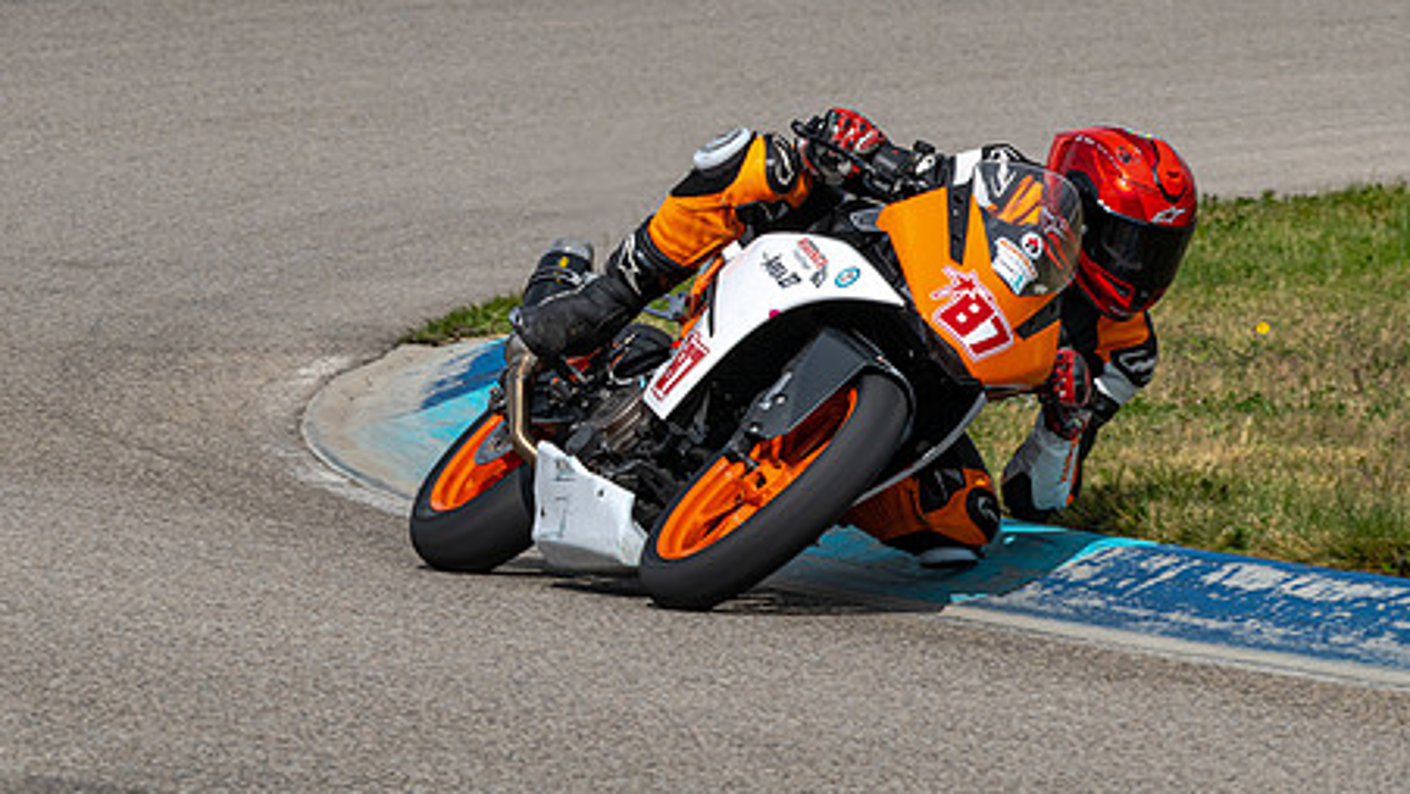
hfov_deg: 4.2
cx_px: 445
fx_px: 19260
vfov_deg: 2.4
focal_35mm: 515
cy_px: 331
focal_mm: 270
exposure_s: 1/800
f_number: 11
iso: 200
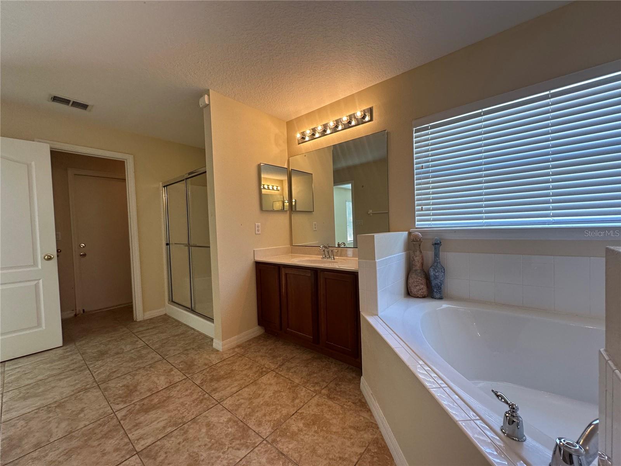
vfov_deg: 85.7
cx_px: 310
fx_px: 251
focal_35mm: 14
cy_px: 233
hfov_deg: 102.1
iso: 160
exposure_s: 1/120
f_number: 2.2
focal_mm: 2.22
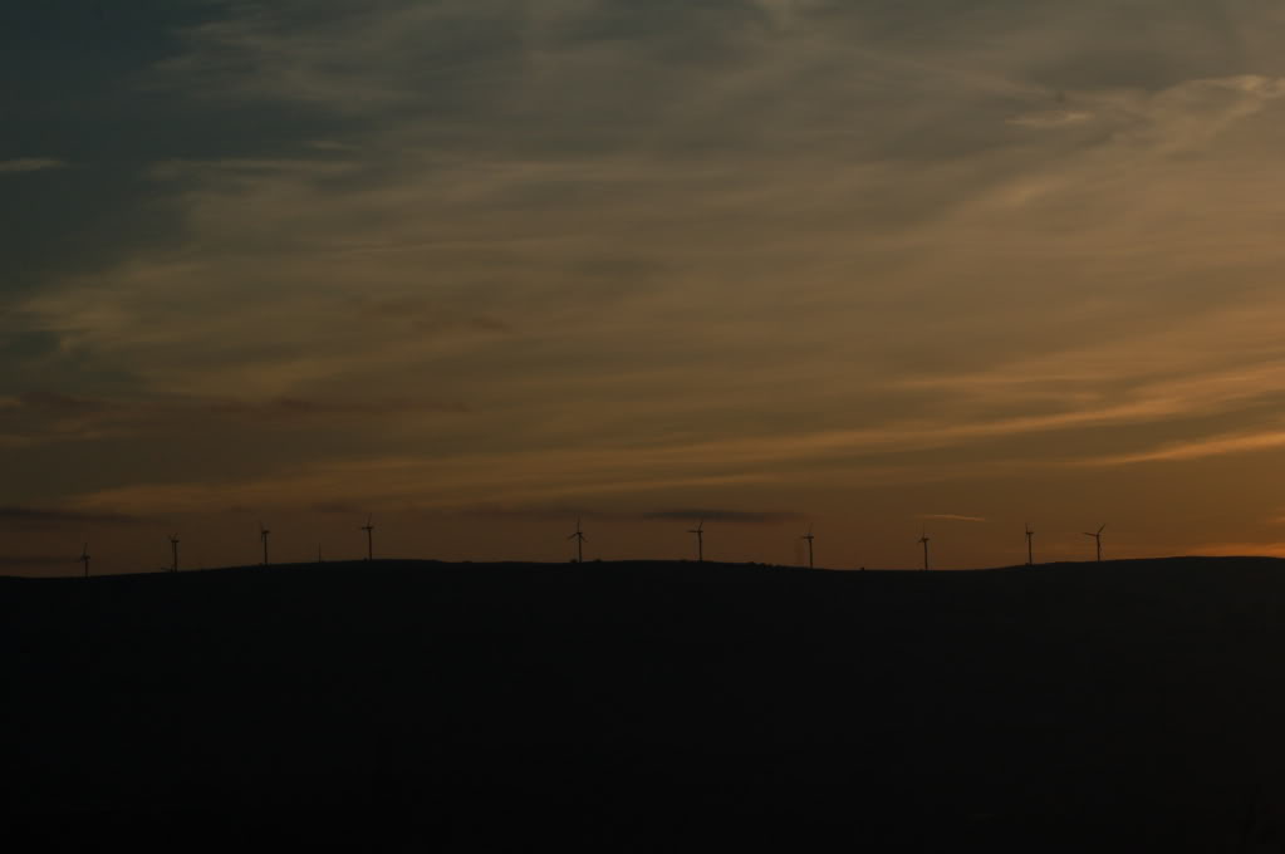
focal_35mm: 105
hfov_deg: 19.5
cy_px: 427
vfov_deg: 13.0
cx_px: 642
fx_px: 3744
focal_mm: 70
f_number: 11
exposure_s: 1/1250
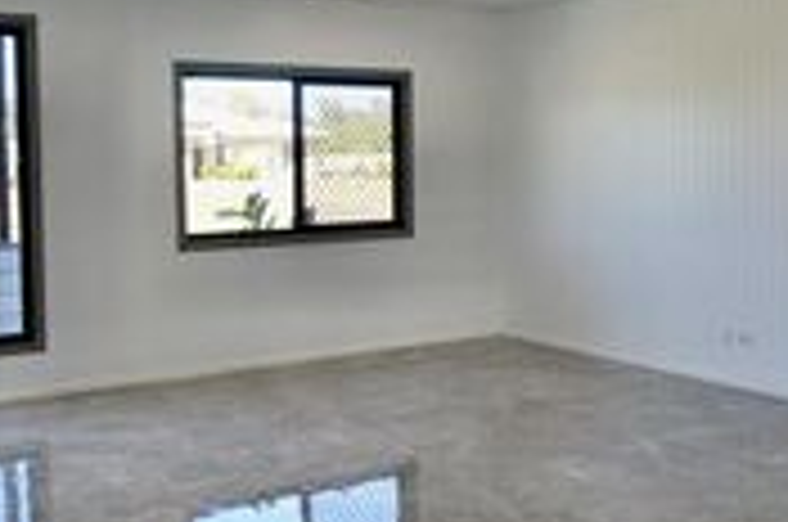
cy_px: 214
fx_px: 969
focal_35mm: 44
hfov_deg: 44.3
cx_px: 392
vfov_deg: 30.1
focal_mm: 11
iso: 100
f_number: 4.5
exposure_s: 1/60
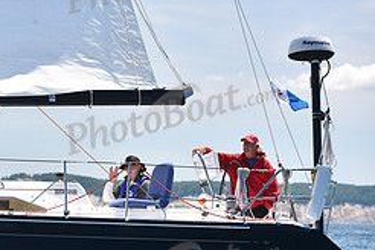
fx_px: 1719
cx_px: -12
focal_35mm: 165
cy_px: 216
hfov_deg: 12.3
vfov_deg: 8.3
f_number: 3.5
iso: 250
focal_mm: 70
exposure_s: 1/800
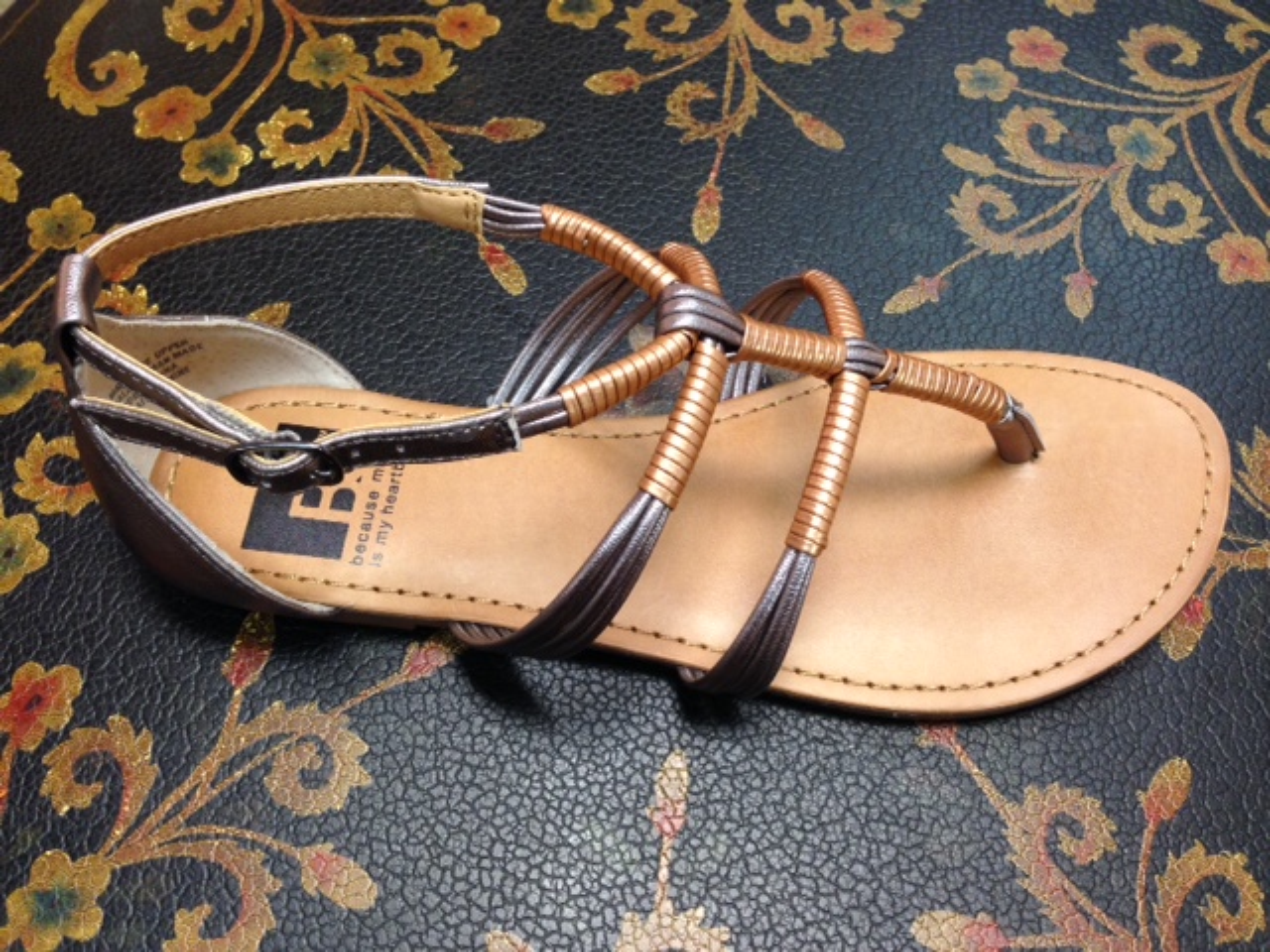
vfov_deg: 42.9
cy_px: 476
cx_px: 635
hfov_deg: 55.4
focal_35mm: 33
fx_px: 1211
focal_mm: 4.12
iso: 100
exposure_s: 1/20
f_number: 2.4
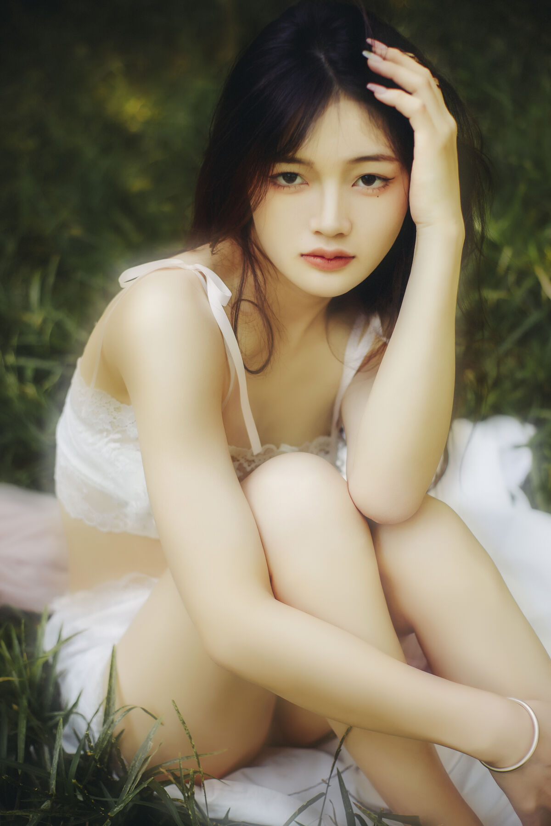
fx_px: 1148
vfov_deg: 39.6
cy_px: 413
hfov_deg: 27.0
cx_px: 276
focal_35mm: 50
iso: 100
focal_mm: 50
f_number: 2.5
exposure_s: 1/100
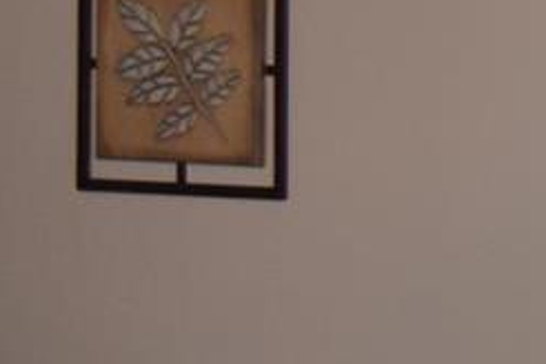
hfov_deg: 7.0
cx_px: 1472
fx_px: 4140
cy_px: 166
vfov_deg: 5.0
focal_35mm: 273
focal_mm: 28
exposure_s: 1/80
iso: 800
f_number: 4.2
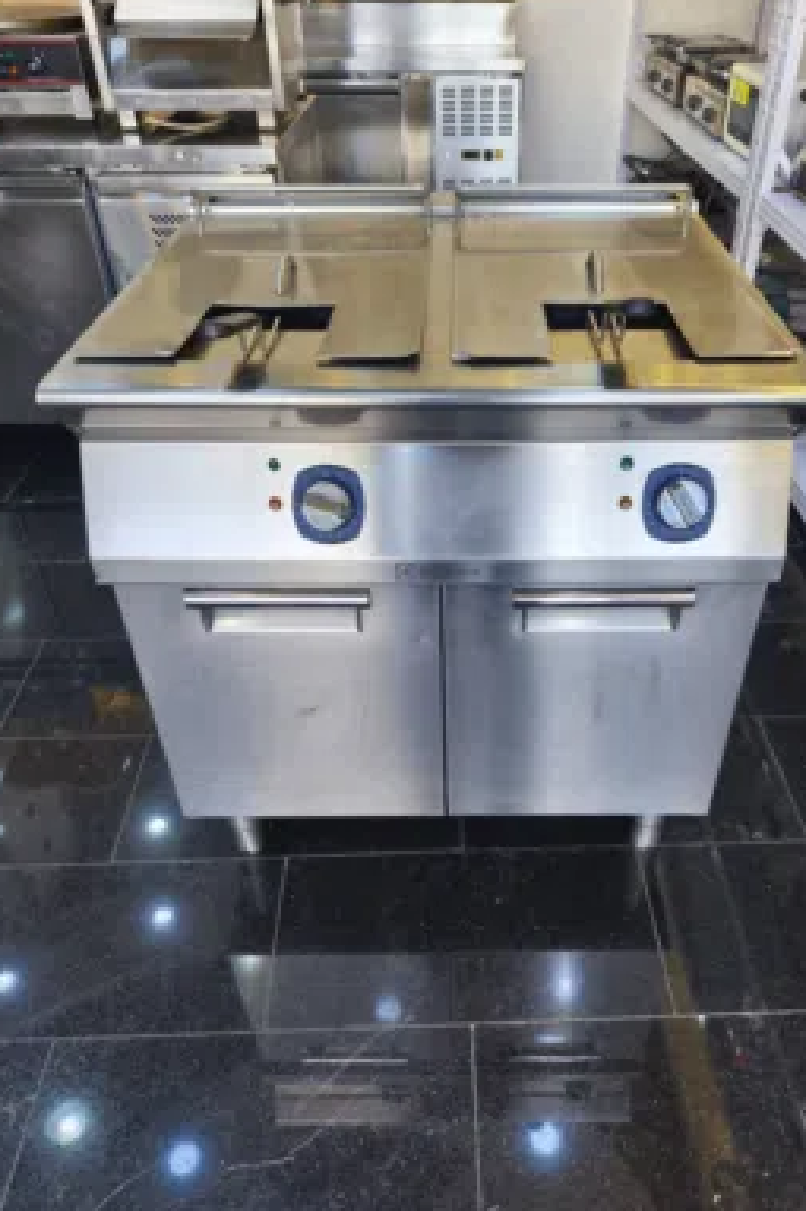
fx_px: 840
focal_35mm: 25
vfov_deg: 71.5
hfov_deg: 51.1
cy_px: 617
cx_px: 452
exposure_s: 1/50
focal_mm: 6.18
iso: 400
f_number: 1.65
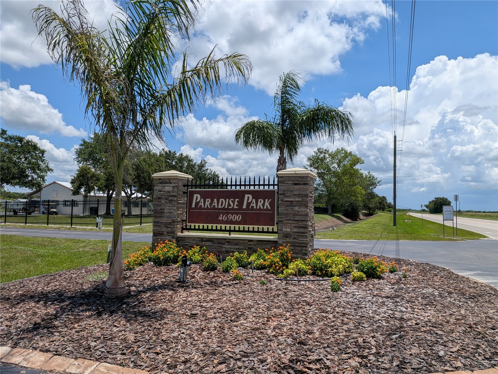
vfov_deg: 56.8
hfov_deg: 71.6
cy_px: 187
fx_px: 345
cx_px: 249
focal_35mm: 24
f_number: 1.7
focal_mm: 4.53
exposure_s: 1/3344
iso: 32
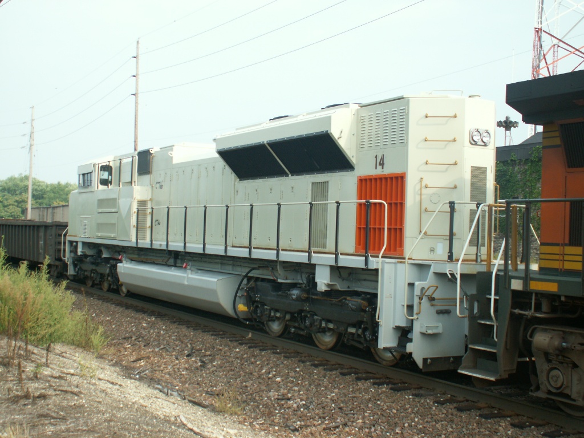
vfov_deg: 30.9
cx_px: 292
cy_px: 219
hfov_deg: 40.4
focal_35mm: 47
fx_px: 793
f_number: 3.2
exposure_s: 1/250
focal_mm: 7.81
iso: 50
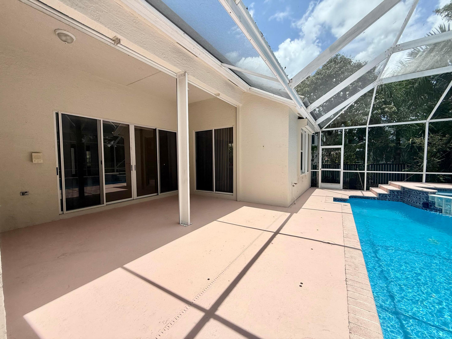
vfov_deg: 85.7
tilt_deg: -2.6
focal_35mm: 14
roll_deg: +0.4
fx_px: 183
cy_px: 170
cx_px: 226
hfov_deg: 102.1
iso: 50
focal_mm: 2.22
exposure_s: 1/1259
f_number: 2.2
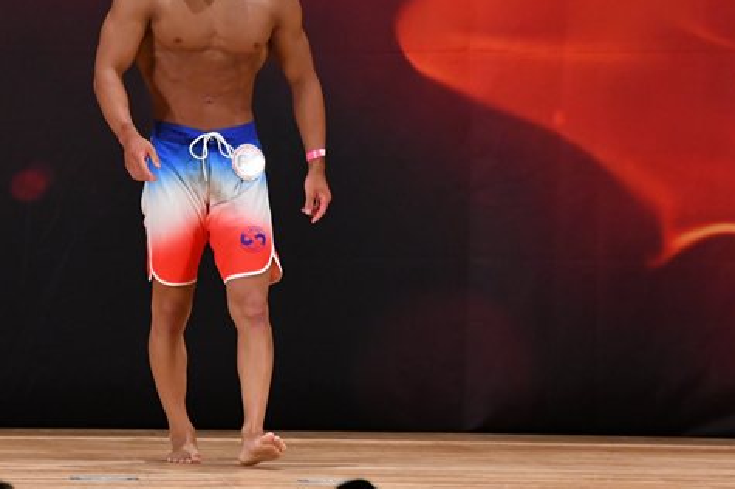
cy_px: 147
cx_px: 216
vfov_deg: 3.3
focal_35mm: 416
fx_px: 8487
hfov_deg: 5.0
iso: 3200
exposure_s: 1/400
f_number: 5.6
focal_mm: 170
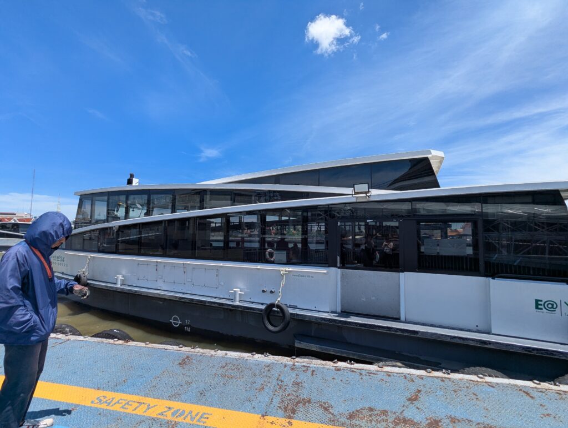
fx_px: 263
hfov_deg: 94.4
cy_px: 214
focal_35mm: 16
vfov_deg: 78.2
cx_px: 284
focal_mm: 2.35
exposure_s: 1/1431
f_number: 2.2
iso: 46
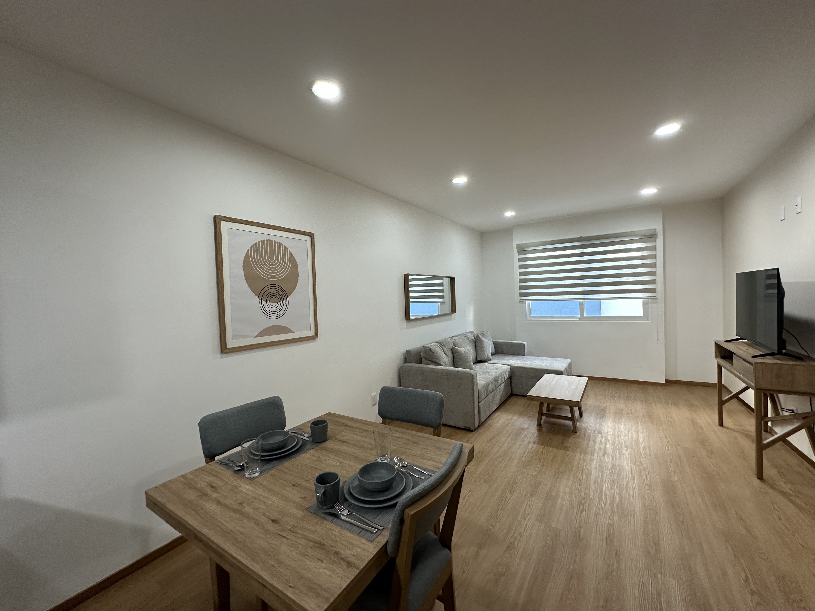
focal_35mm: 14
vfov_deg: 85.7
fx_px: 330
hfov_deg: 102.1
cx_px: 408
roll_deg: +2.3
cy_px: 306
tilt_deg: -1.4
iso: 200
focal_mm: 2.22
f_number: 2.2
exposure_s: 1/120
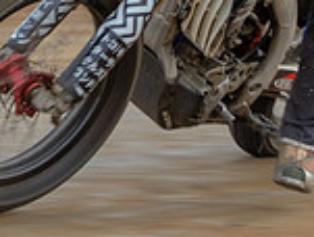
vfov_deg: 3.2
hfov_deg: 4.2
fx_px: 4237
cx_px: 72
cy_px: -99
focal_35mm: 466
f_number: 8
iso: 320
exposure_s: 1/125
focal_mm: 66
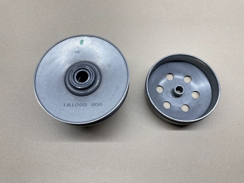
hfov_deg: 67.3
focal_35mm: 26
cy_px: 92
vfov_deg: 53.1
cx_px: 122
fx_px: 183
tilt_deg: -72.4
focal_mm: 4.2
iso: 80
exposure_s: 1/100
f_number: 1.6
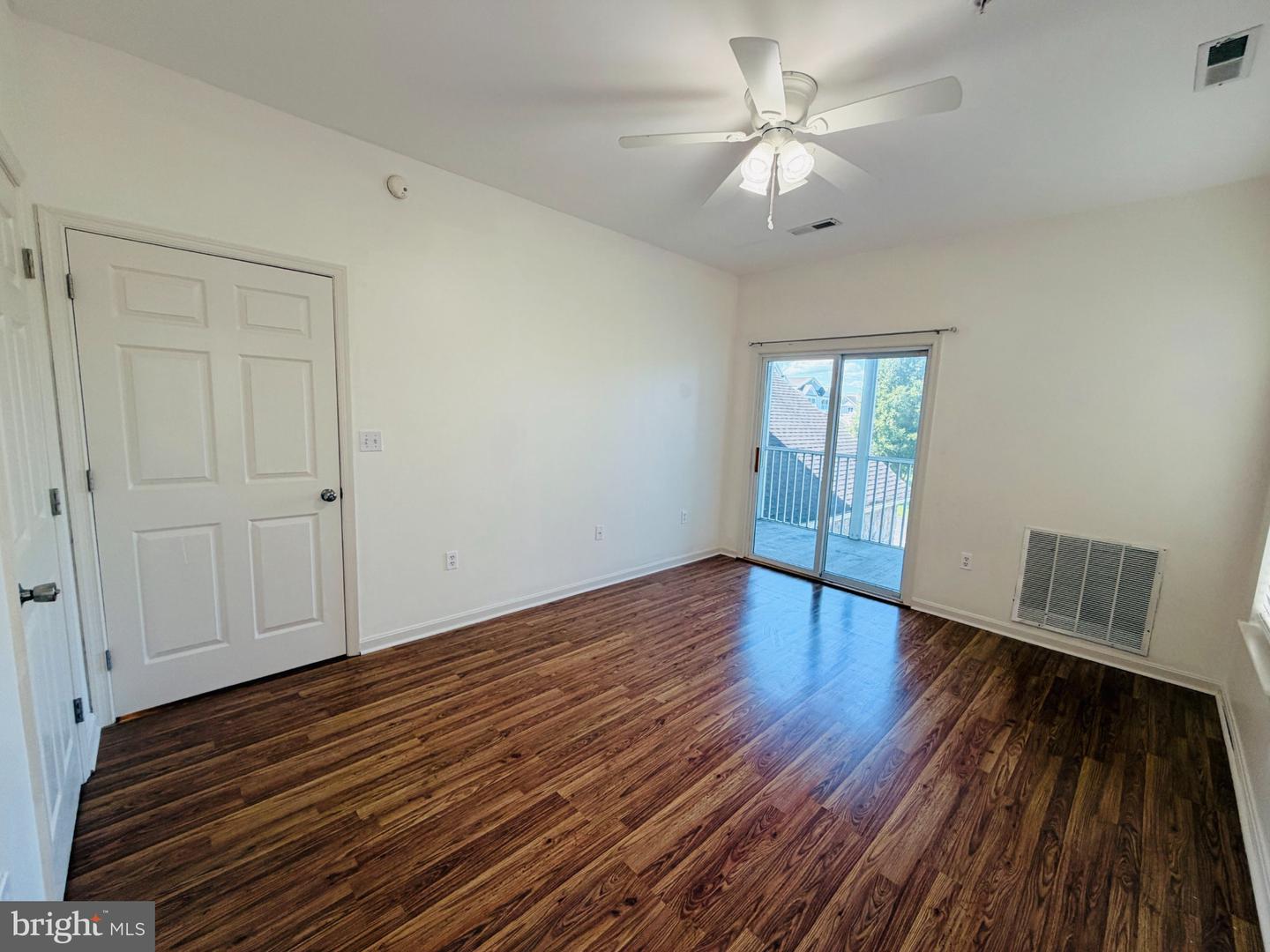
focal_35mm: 14
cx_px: 635
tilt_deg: -8.1
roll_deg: -2.2
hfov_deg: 102.1
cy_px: 476
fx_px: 514
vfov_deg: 85.7
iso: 125
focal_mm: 2.22
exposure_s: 1/120
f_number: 2.2
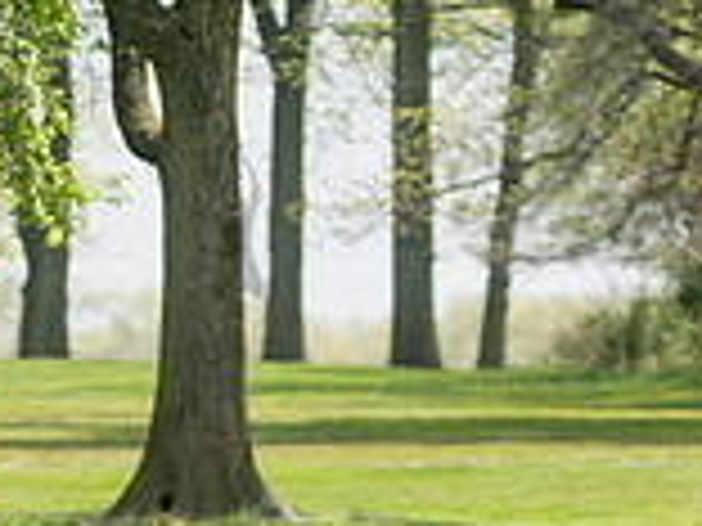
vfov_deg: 2.0
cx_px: 234
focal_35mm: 742
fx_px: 15047
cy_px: 654
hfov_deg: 2.7
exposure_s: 1/800
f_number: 3.5
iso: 100
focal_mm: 200
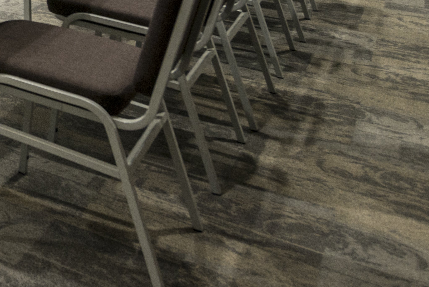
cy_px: -224
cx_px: -290
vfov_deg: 16.7
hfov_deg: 21.9
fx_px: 811
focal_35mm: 68
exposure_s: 1/25
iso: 500
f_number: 7.1
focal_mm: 19
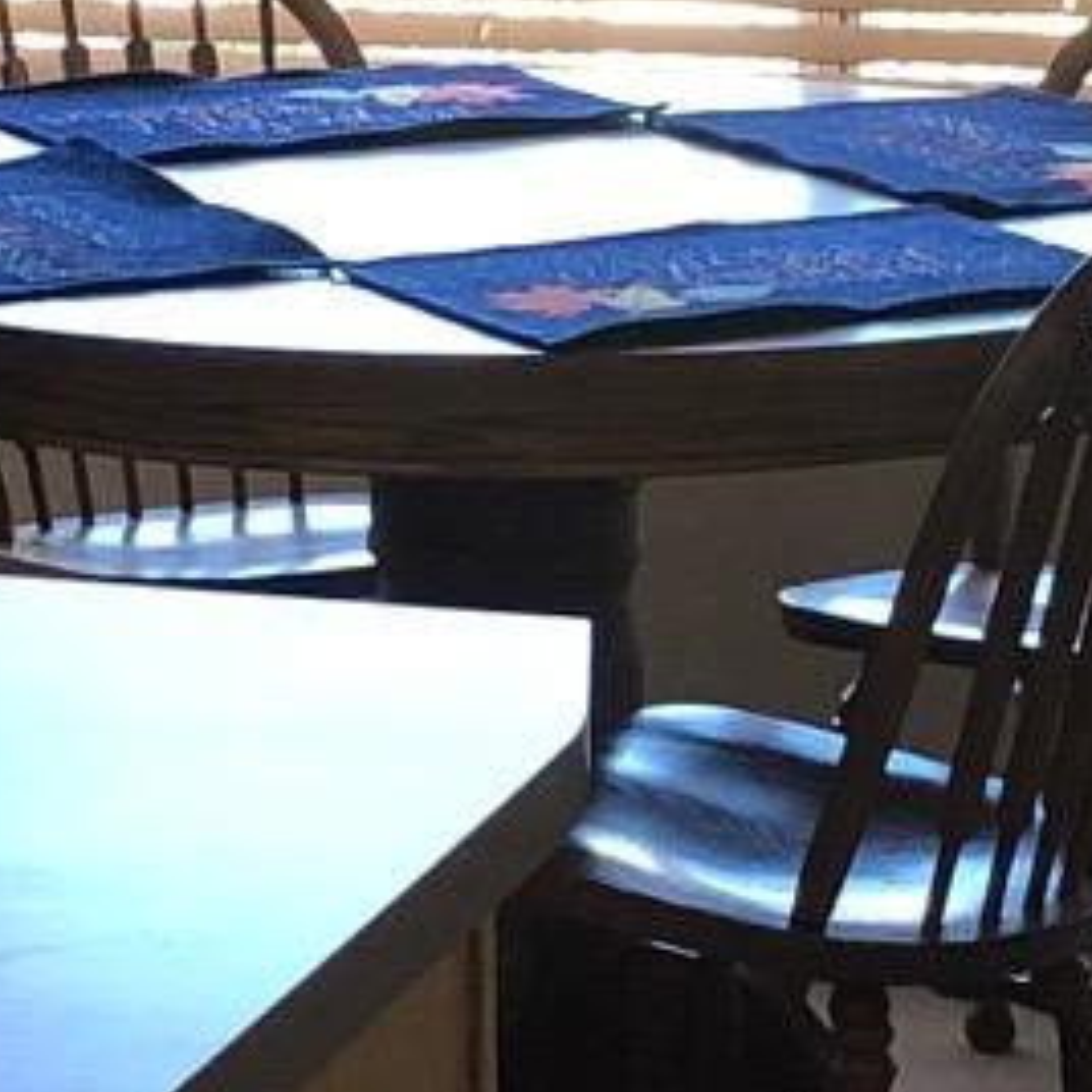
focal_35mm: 186
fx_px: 6638
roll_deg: -0.8
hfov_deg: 9.3
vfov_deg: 9.4
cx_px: -65
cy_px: 130
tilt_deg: -8.2
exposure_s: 1/30
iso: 40
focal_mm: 3.99
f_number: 1.8
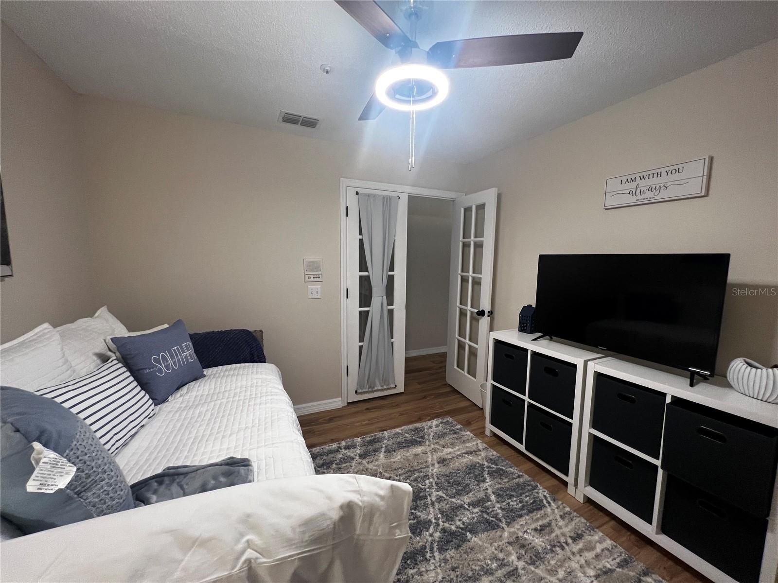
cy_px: 292
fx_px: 292
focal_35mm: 13
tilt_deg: -5.4
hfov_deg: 106.2
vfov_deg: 89.9
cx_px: 389
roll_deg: -1.0
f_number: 1.8
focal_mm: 1.57
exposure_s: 1/60
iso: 200
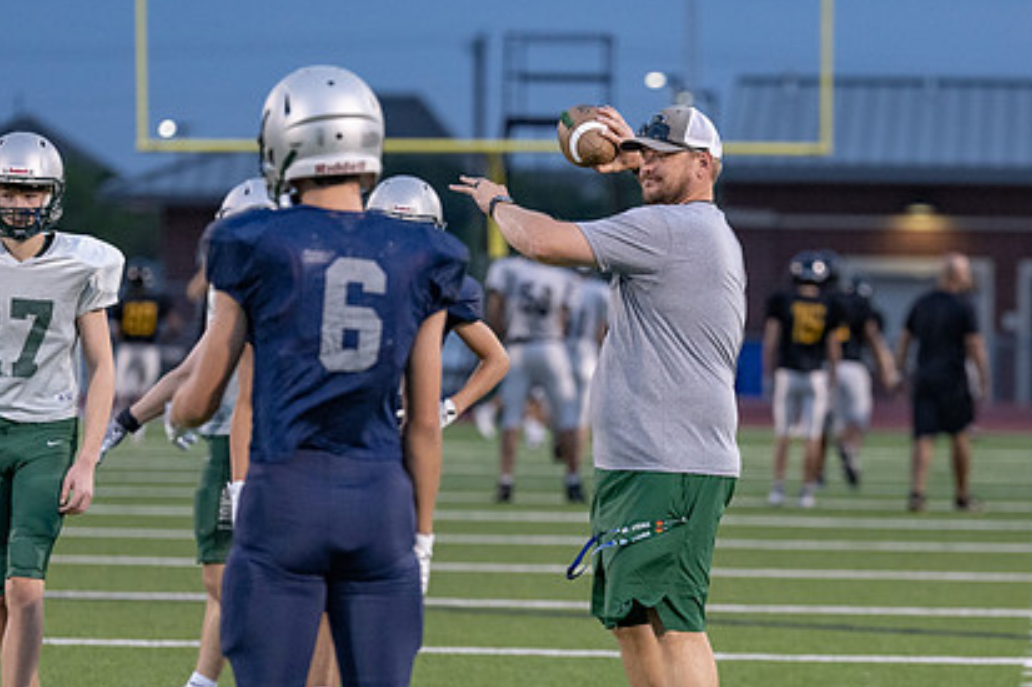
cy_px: 445
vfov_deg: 5.3
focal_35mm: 258
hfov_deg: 8.0
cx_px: 660
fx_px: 7393
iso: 2500
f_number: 2.8
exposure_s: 1/1000
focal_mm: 143
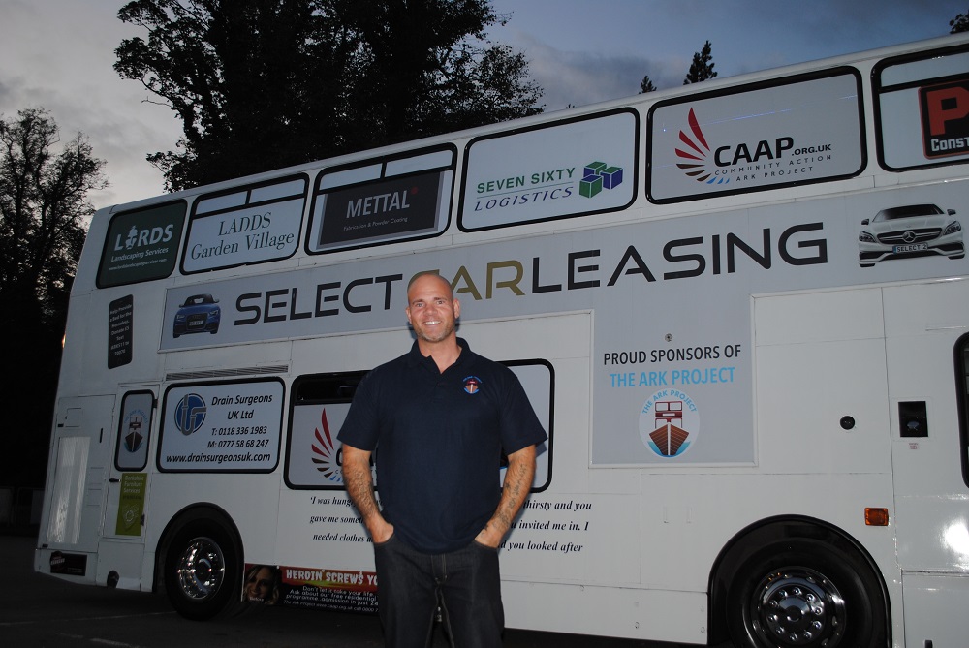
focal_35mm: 33
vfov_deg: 40.1
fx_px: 889
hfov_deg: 57.2
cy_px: 324
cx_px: 484
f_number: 3.8
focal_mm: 22
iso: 200
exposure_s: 1/60
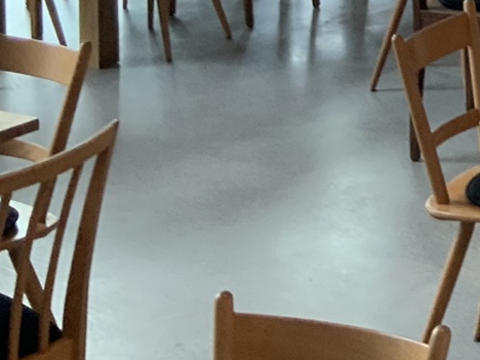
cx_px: 775
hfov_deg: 14.2
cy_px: -344
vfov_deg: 10.7
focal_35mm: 127
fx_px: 1761
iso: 50
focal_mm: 3
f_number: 1.8
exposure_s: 1/60
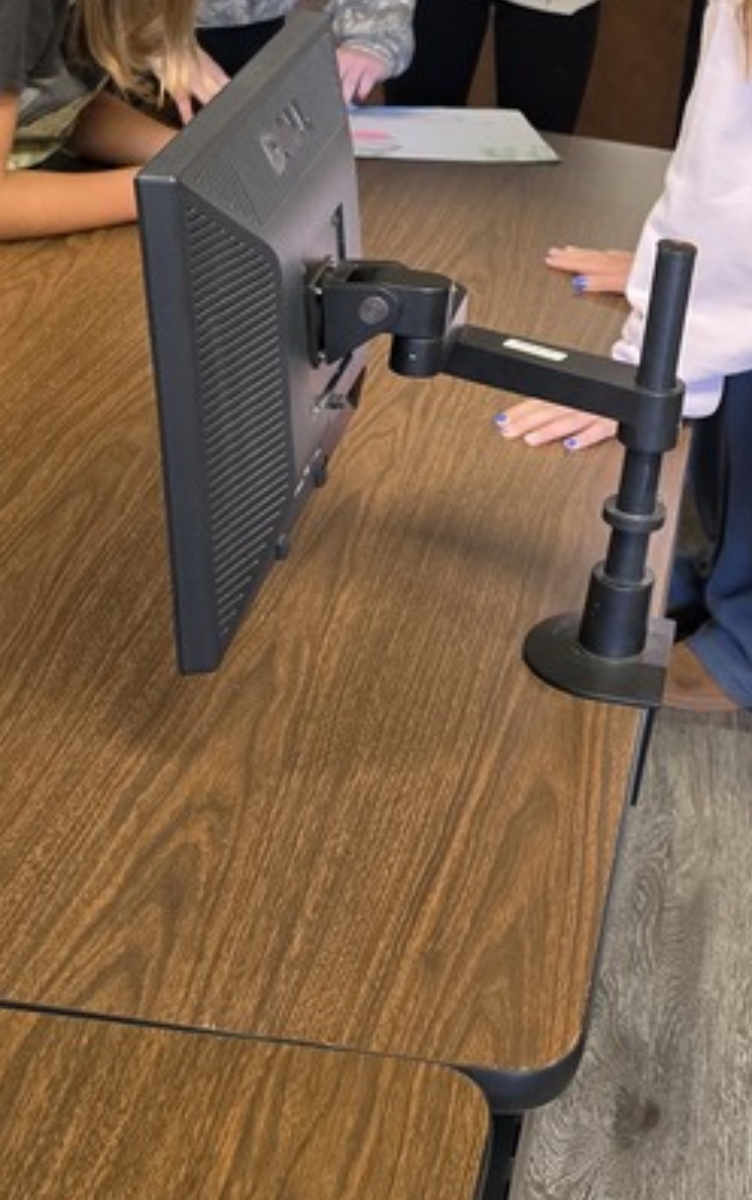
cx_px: 822
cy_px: 179
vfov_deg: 31.3
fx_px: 2063
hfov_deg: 19.8
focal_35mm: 63
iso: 200
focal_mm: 6.5
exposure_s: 1/120
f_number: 1.4
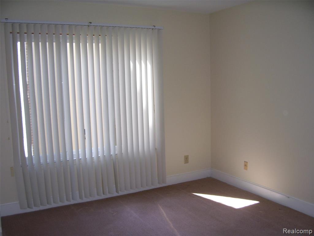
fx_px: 308
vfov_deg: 41.8
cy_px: 118
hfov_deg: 54.0
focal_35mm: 34
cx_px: 157
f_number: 2.7
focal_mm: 5.6
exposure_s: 1/60
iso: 80
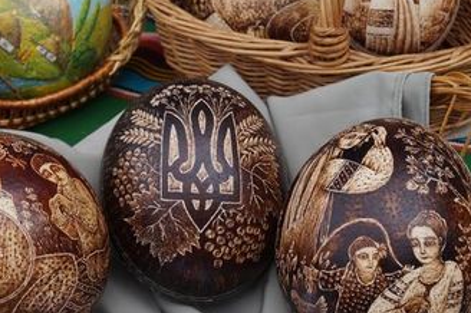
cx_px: 215
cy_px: 144
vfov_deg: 21.2
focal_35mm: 64
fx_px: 836
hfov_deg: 31.4
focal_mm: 20
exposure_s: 1/250
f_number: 5
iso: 100
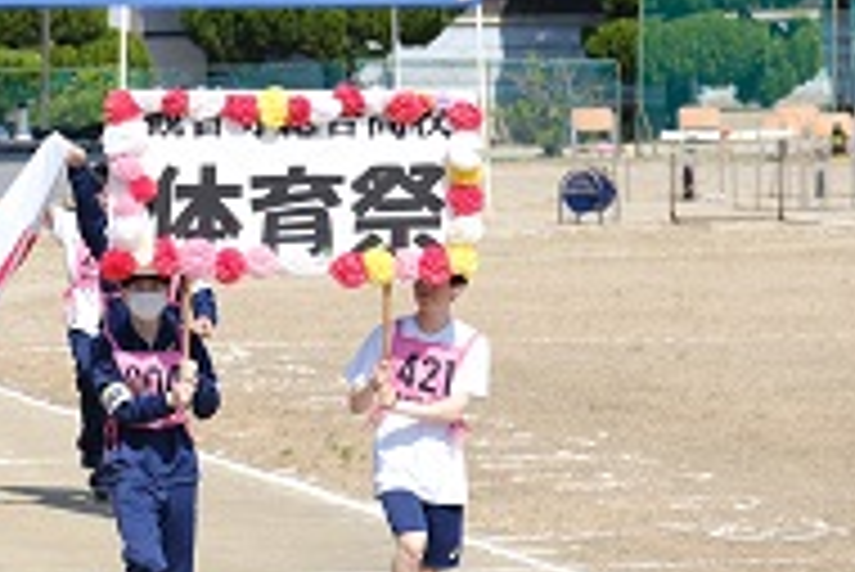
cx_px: -126
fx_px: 11836
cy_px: 162
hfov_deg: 4.1
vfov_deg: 2.8
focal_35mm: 498
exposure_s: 1/500
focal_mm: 140
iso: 160
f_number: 5.6
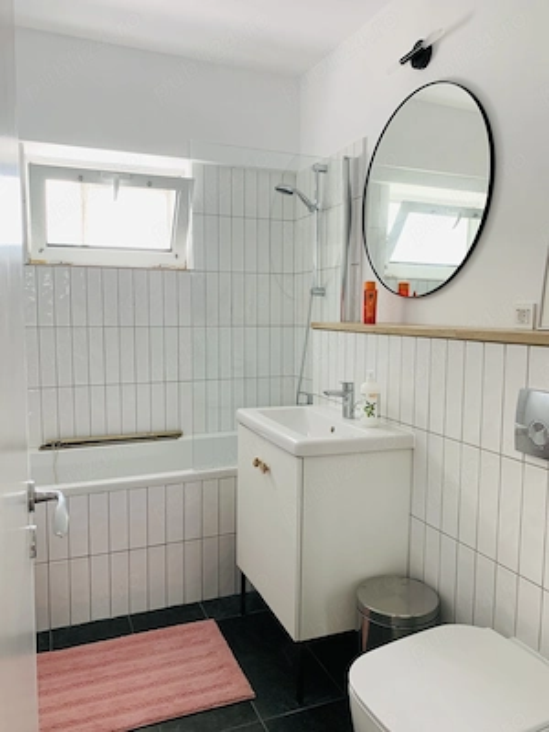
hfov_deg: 53.1
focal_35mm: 26
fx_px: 550
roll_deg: -0.1
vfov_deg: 67.3
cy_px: 366
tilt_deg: -4.9
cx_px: 274
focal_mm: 4.25
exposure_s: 1/115
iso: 100
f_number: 1.8
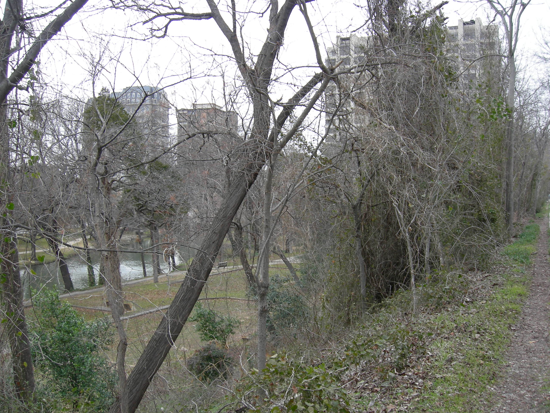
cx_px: 275
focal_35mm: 36
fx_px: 572
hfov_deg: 51.4
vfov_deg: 39.7
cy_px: 206
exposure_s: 1/64
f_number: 3.8
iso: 64
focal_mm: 7.5
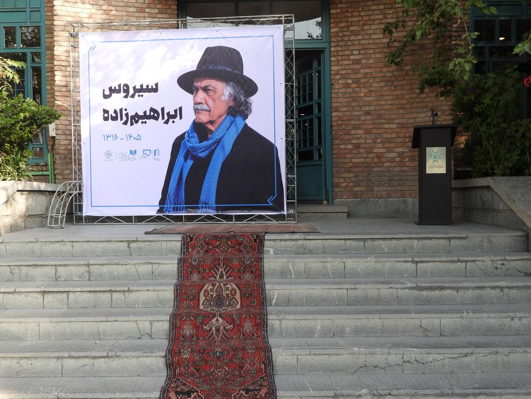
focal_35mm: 35
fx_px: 537
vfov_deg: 40.7
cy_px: 200
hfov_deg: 52.6
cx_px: 266
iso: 100
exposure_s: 1/250
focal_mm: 6.3
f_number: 3.2
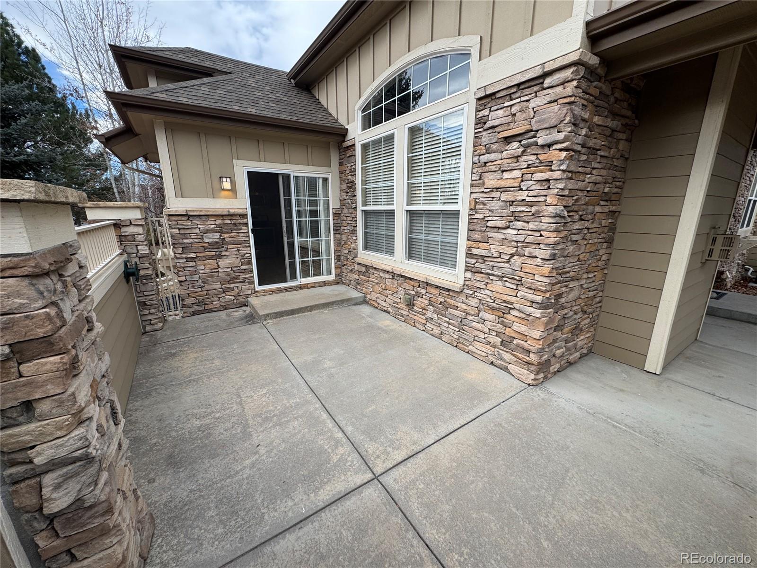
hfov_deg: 102.1
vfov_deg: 85.7
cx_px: 378
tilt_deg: -13.7
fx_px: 306
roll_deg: -0.1
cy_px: 284
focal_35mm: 14
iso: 50
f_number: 2.2
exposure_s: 1/544
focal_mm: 2.22
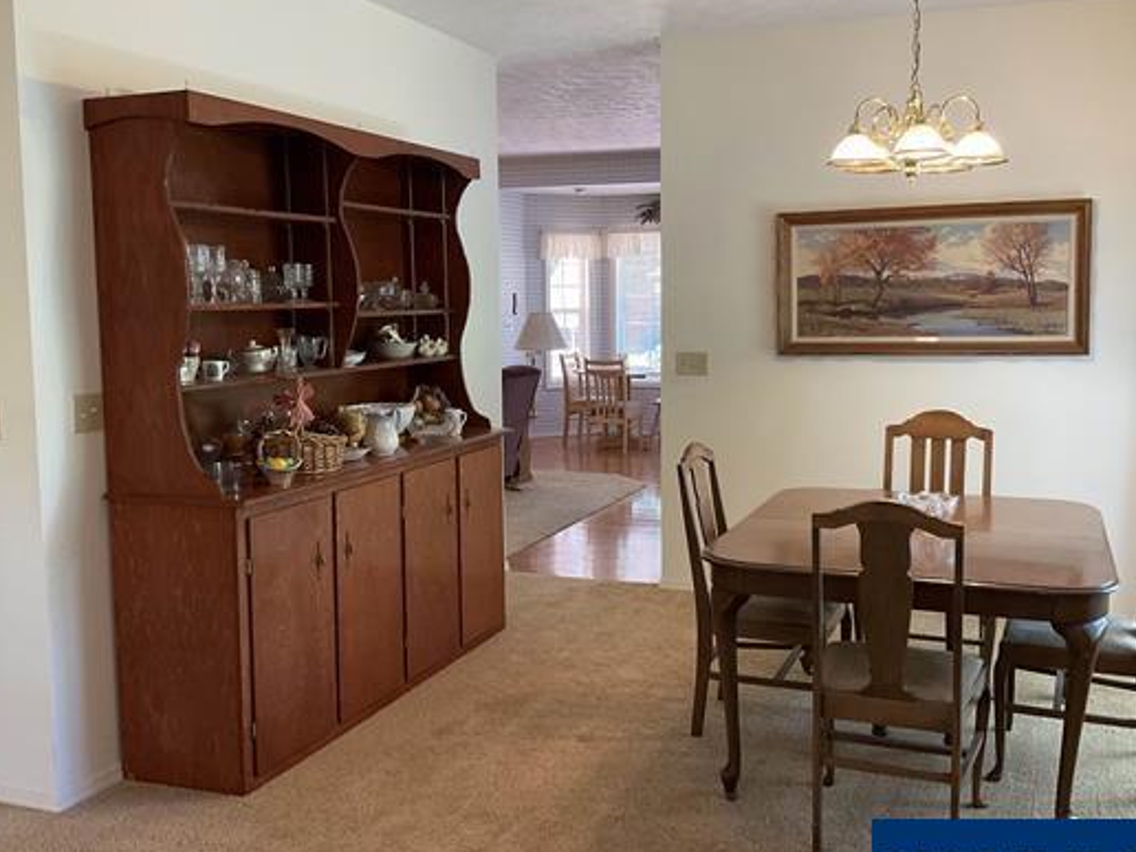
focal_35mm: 36
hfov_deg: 51.3
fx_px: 1181
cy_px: 401
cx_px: 608
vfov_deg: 39.6
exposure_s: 1/60
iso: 100
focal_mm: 3
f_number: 1.8
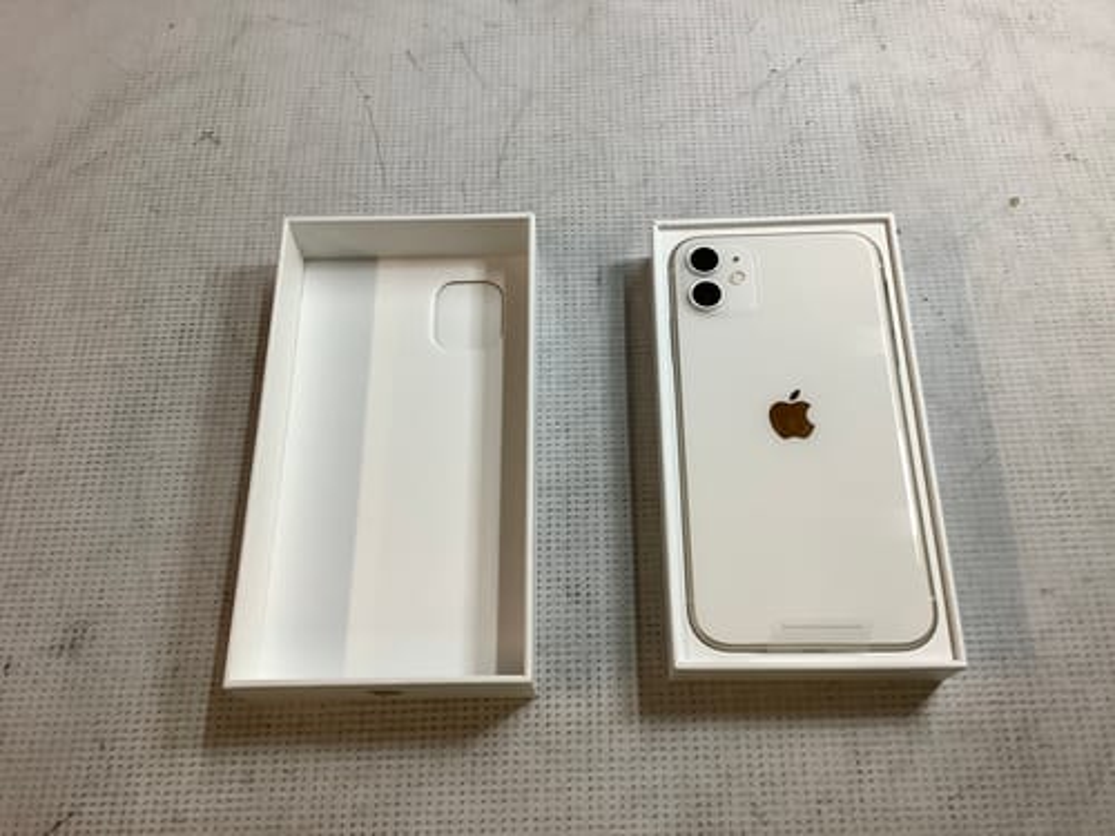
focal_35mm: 31
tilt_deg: -65.5
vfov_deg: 45.4
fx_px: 999
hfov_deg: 58.4
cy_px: 418
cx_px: 558
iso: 64
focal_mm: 3.3
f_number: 2.4
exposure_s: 1/50
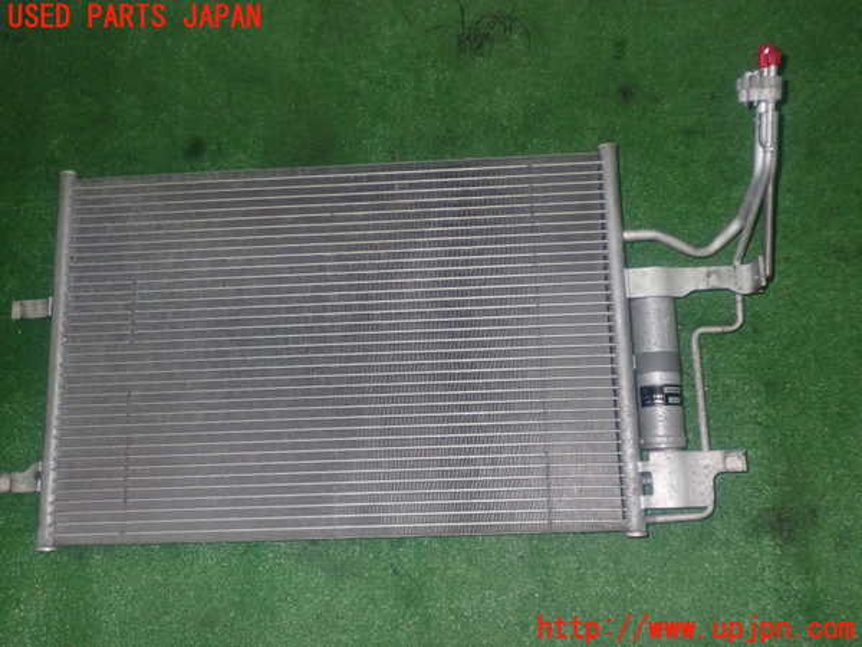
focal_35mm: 36
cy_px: 324
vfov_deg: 39.7
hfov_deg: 51.4
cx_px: 431
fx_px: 896
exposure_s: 1/40
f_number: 7.1
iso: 800
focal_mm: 6.37
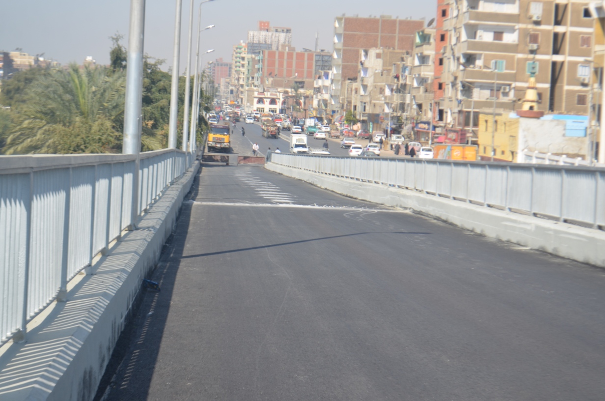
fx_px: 1384
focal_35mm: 82
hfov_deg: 24.7
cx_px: 302
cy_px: 200
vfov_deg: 16.5
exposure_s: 1/250
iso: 100
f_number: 8
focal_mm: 55
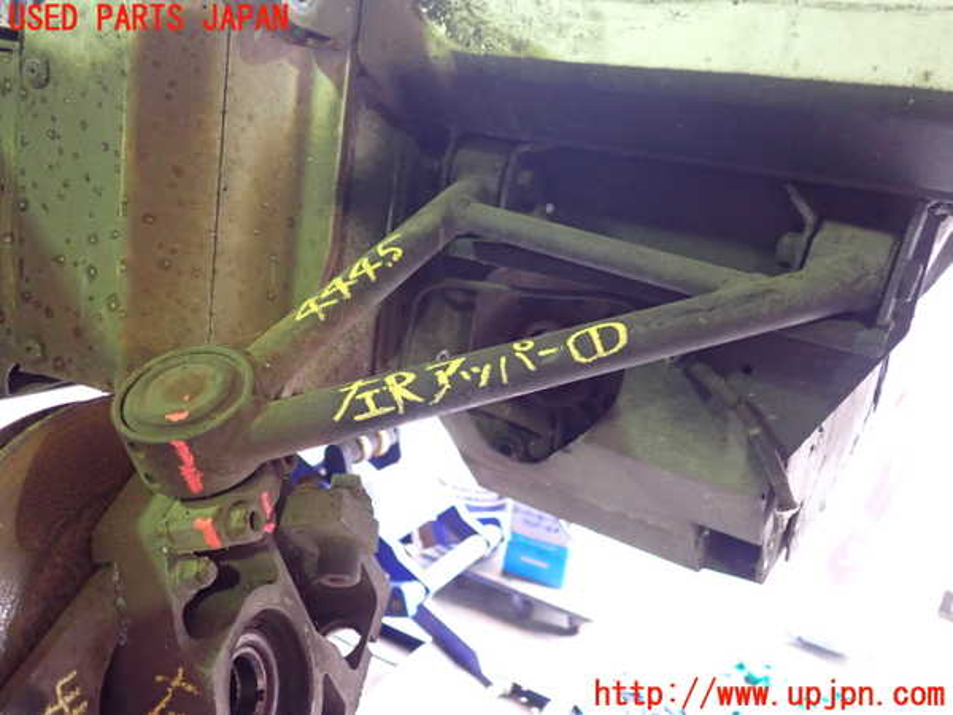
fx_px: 826
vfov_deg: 46.8
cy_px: 358
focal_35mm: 30
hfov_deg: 60.0
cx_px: 476
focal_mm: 5.4
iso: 640
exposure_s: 1/30
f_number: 2.3
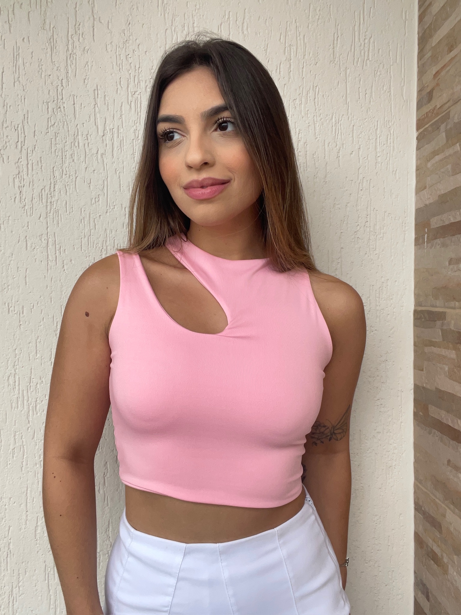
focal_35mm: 30
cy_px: 308
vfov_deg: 60.0
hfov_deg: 46.8
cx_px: 230
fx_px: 533
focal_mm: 2.71
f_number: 2.2
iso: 80
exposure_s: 1/121
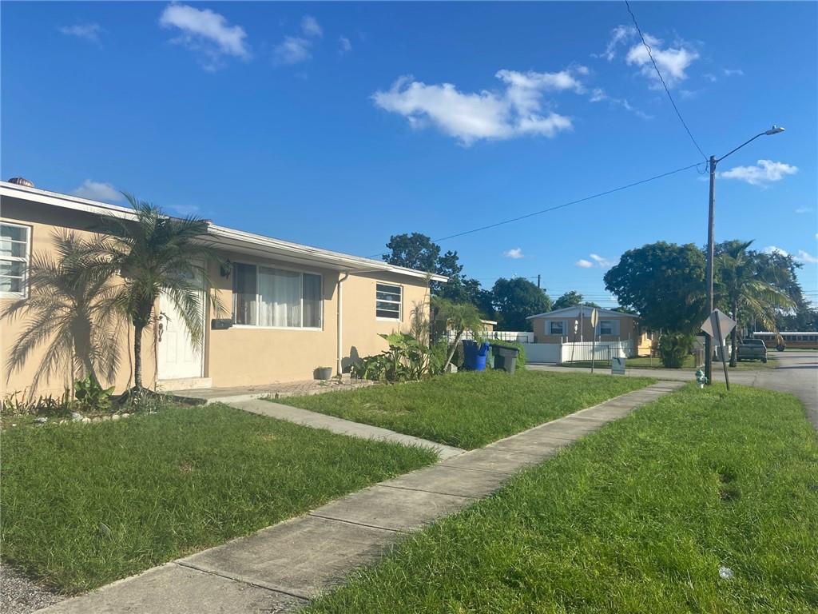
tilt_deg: +2.9
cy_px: 307
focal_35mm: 26
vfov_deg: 53.1
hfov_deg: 67.3
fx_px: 614
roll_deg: -0.8
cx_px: 409
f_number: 1.8
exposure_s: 1/3205
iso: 32
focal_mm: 4.25
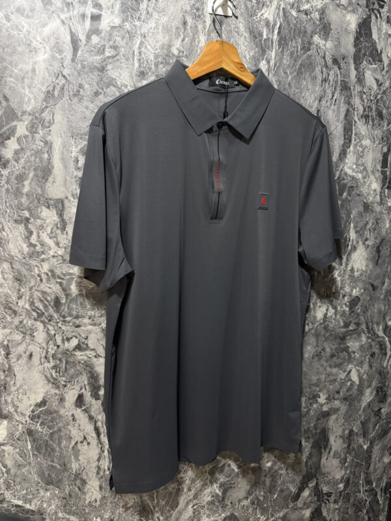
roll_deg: -1.2
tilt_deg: -12.5
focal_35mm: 24
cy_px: 260
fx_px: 361
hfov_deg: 56.8
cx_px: 196
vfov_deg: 71.6
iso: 400
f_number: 1.78
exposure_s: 1/60
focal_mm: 6.76
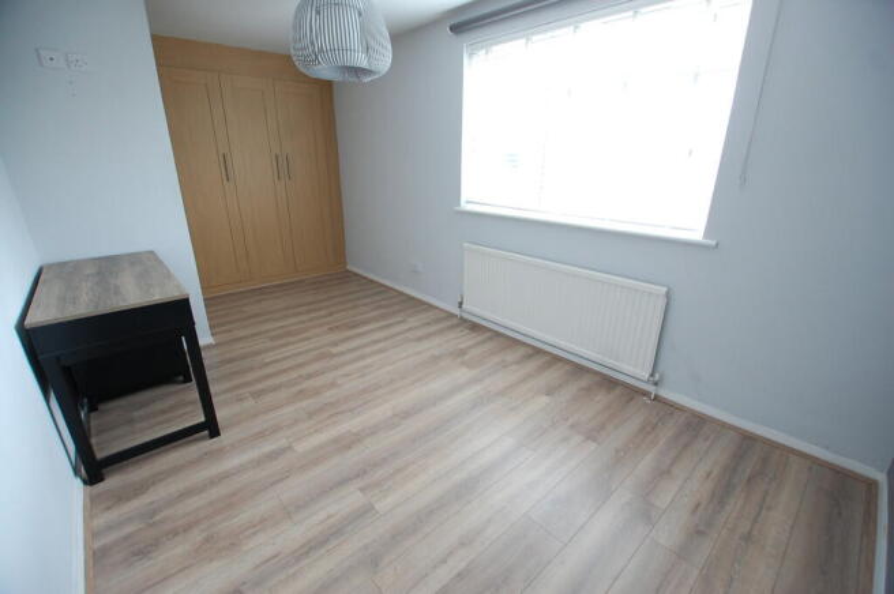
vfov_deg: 77.2
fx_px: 372
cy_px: 297
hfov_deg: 100.4
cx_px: 447
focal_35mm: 15
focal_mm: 10
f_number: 3.5
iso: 450
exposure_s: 1/30
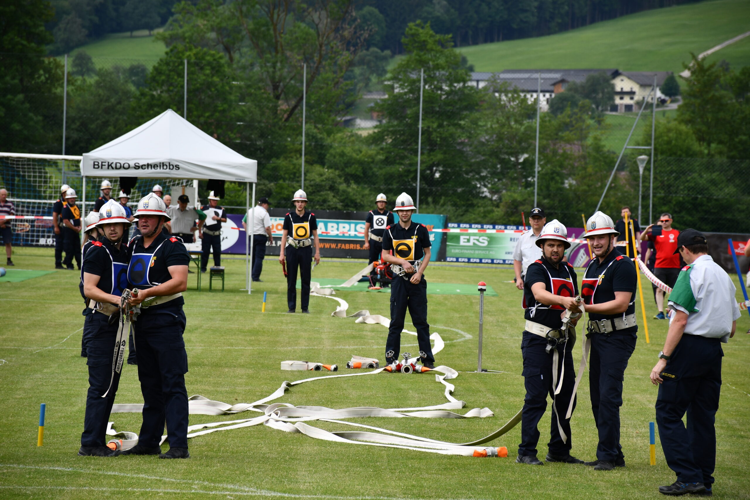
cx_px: 375
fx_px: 4062
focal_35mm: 195
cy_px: 250
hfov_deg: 10.5
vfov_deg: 7.0
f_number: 6.3
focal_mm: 130
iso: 200
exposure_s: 1/500
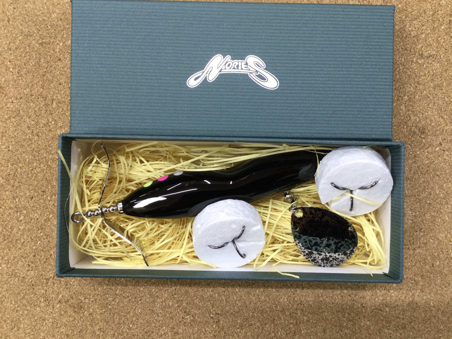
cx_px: 228
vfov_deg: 41.8
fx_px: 444
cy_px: 166
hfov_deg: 54.0
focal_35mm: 34
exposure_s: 1/30
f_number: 2.4
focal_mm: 3.3
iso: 40
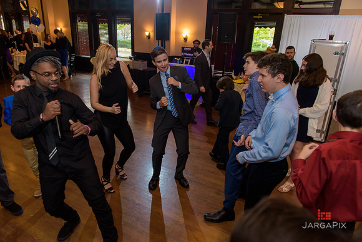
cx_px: 181
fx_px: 241
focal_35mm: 24
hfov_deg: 73.7
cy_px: 121
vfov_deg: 53.2
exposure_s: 1/125
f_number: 3.2
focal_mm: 24
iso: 1600
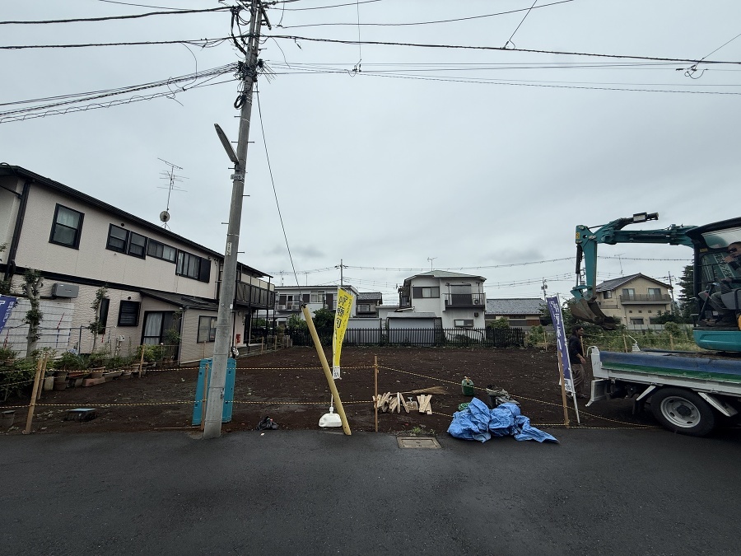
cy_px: 278
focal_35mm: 14
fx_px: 300
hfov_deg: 102.1
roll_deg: -0.3
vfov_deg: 85.7
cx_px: 370
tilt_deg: +12.0
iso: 50
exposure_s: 1/549
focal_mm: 2.22
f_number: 2.2
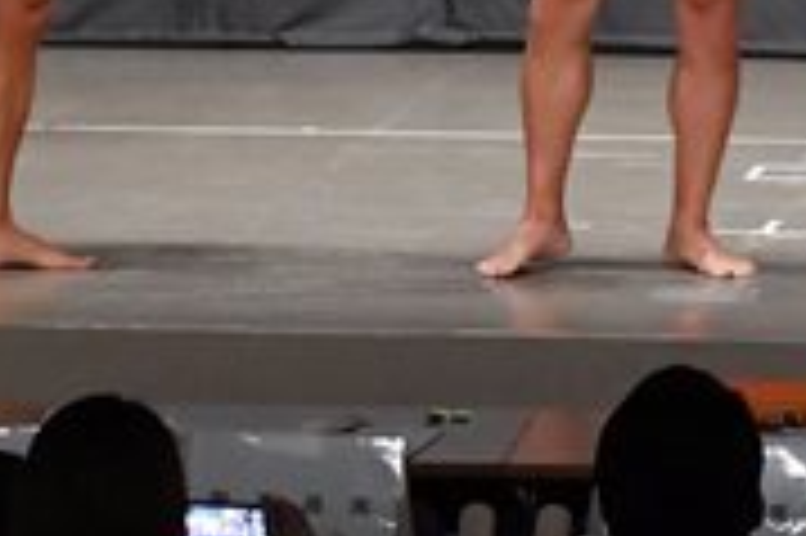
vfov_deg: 3.2
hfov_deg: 4.9
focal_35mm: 421
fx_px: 9417
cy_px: -239
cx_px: 678
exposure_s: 1/400
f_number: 5.6
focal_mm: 65
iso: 6400
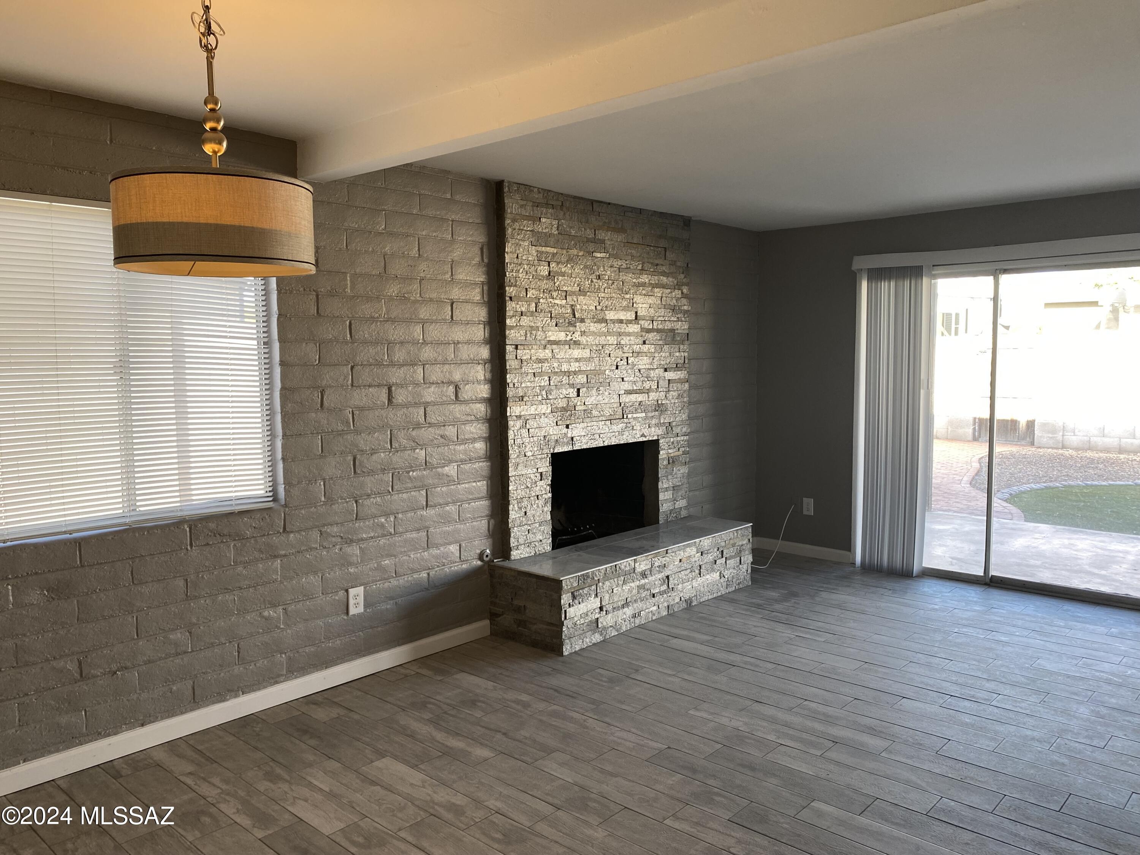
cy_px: 428
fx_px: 856
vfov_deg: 53.1
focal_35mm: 26
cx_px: 570
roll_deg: +0.7
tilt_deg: -4.0
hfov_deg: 67.3
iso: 80
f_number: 1.8
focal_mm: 4.25
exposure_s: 1/120
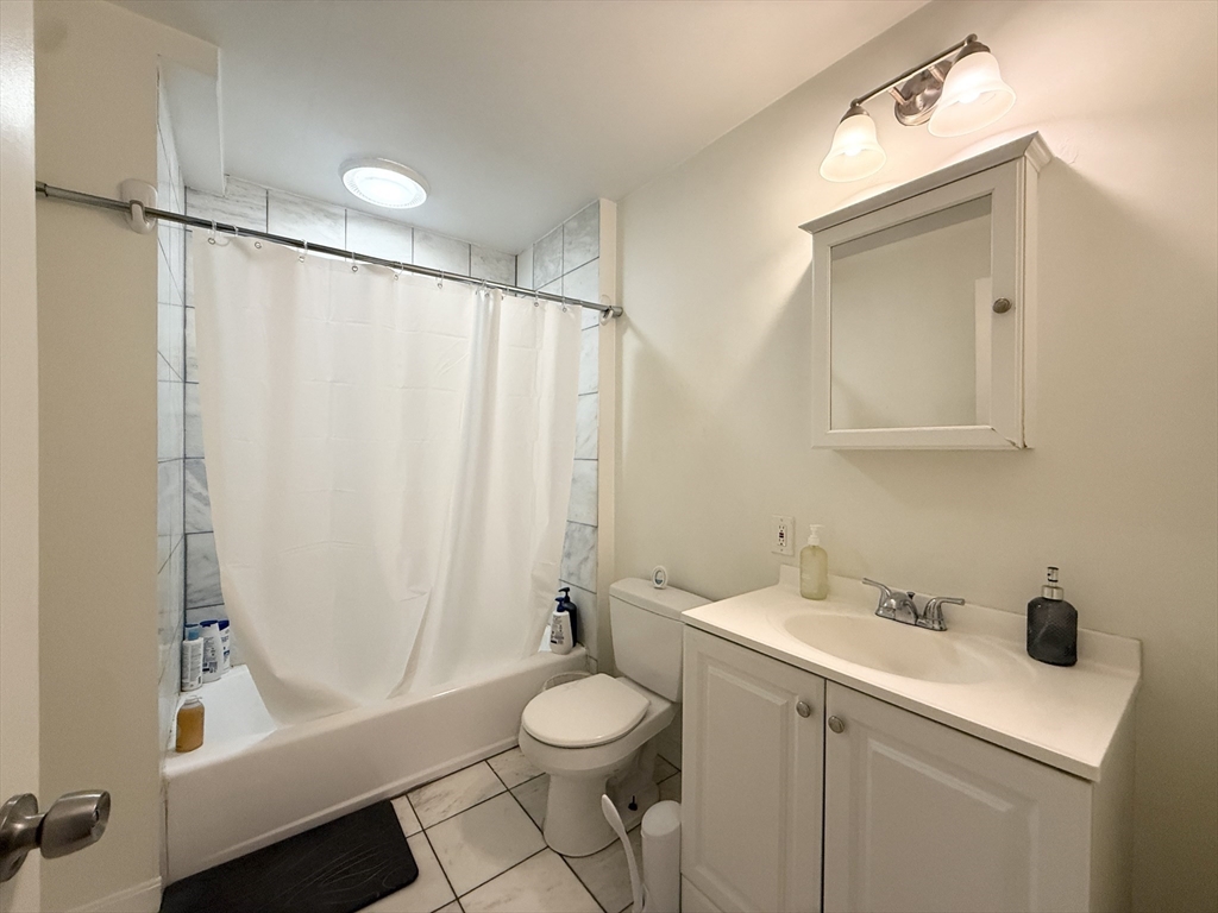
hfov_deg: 102.1
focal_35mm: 14
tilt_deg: -1.5
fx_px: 493
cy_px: 456
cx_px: 609
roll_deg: +0.1
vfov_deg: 85.7
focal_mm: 2.22
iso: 320
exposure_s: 1/120
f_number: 2.2
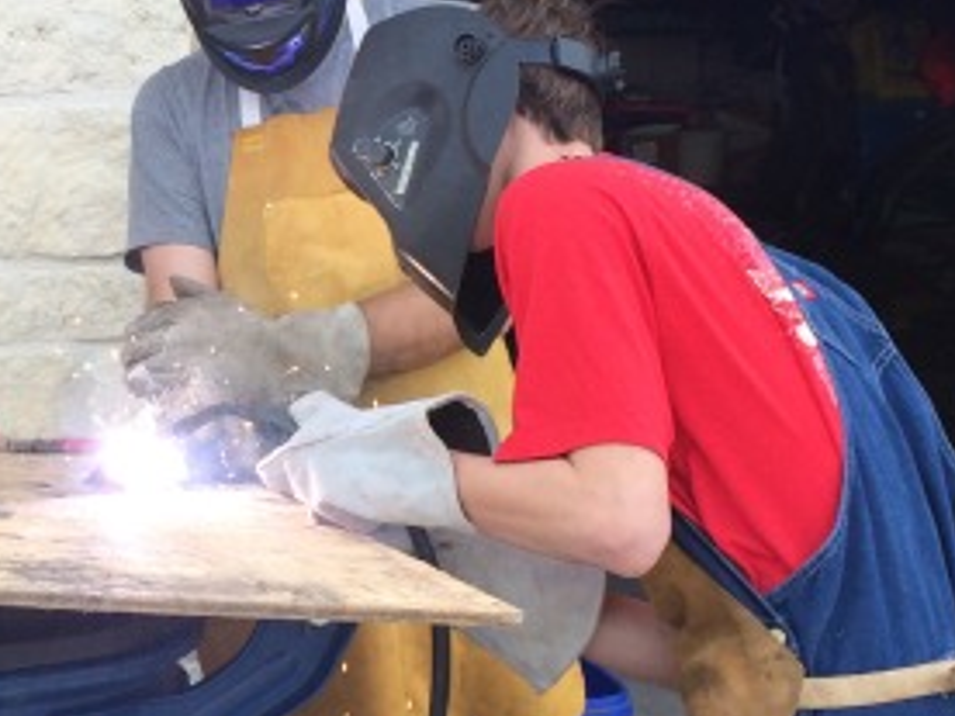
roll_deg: +2.2
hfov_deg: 22.7
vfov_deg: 17.6
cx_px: 100
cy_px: 425
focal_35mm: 84
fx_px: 2317
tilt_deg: -6.2
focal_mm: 4.15
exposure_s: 1/265
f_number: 2.2
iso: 32
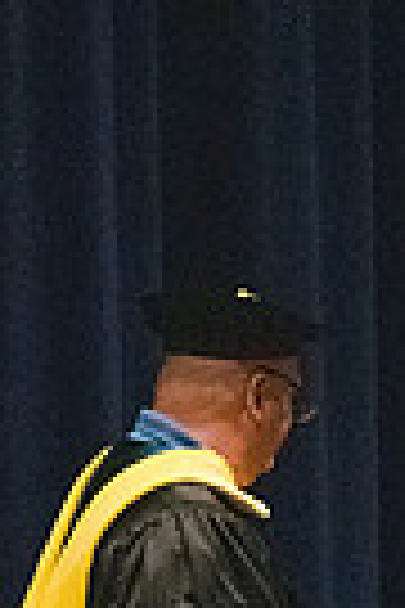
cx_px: 340
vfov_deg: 3.1
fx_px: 11339
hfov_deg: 2.0
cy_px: 797
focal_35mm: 672
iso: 10000
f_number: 3.2
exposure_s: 1/400
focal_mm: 135
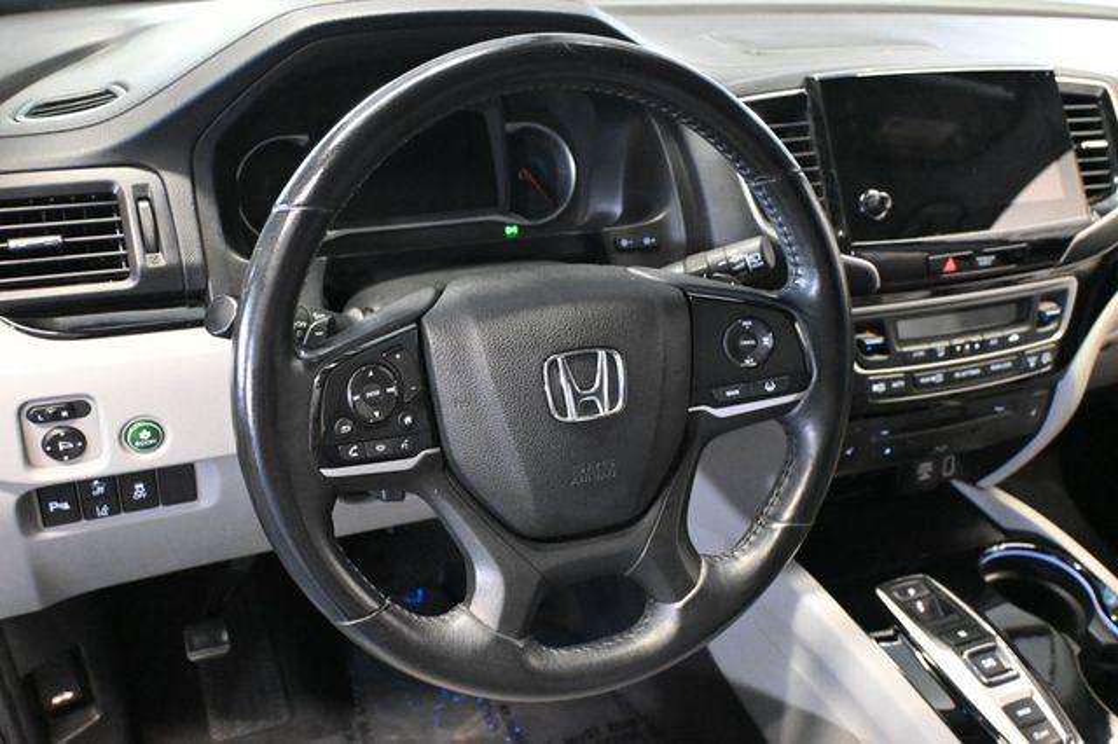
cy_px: 372
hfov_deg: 57.2
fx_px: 1024
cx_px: 559
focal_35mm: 33
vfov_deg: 39.9
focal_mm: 22
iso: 9000
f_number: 4
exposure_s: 1/60
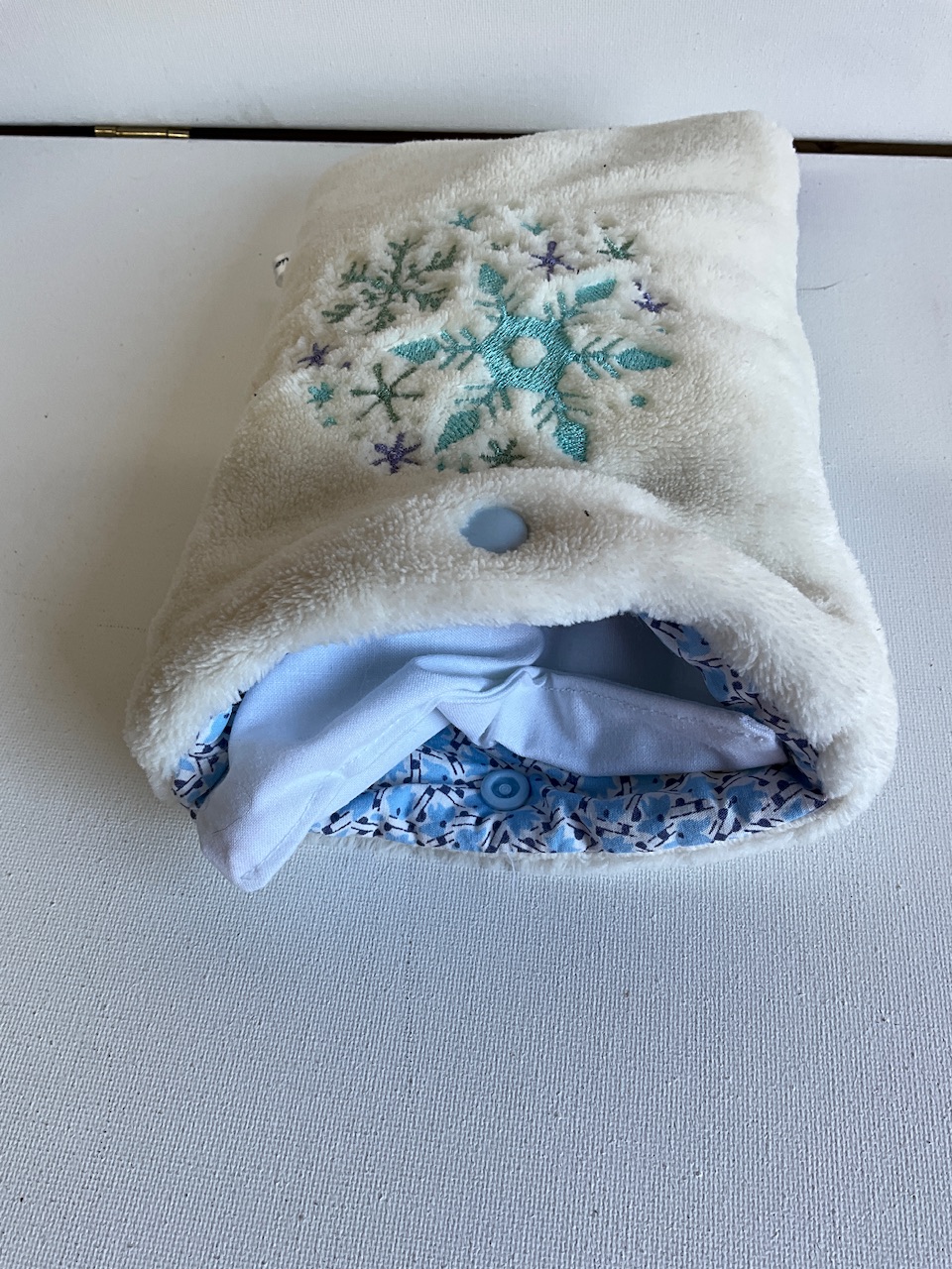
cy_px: 634
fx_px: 1063
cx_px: 476
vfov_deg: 61.7
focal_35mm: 29
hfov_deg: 48.2
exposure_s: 1/122
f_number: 1.8
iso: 25
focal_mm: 3
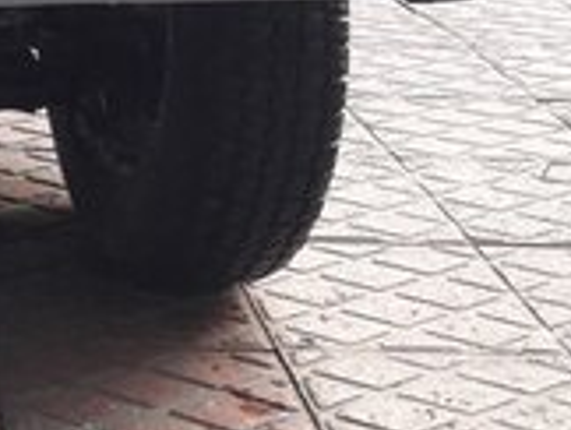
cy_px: -270
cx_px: -345
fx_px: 1883
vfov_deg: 12.2
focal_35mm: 114
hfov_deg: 15.6
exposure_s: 1/33
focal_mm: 3.7
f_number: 1.9
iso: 80
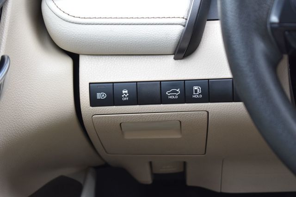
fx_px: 678
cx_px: 148
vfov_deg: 16.5
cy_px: 98
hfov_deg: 24.6
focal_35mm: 82
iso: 450
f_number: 5.6
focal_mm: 55
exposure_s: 1/125
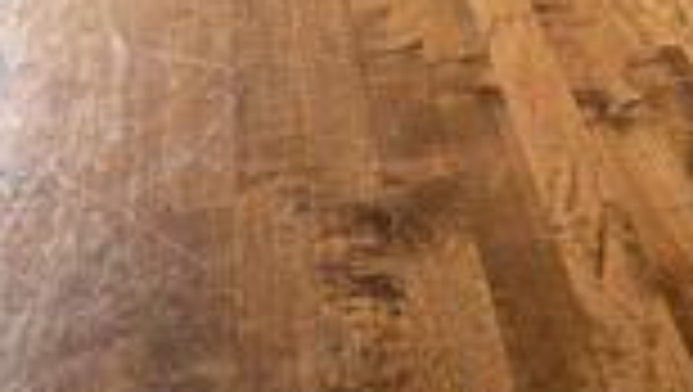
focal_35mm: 95
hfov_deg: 21.9
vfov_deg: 10.9
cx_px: 630
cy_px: -545
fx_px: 1748
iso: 400
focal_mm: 31
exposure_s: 1/250
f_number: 5
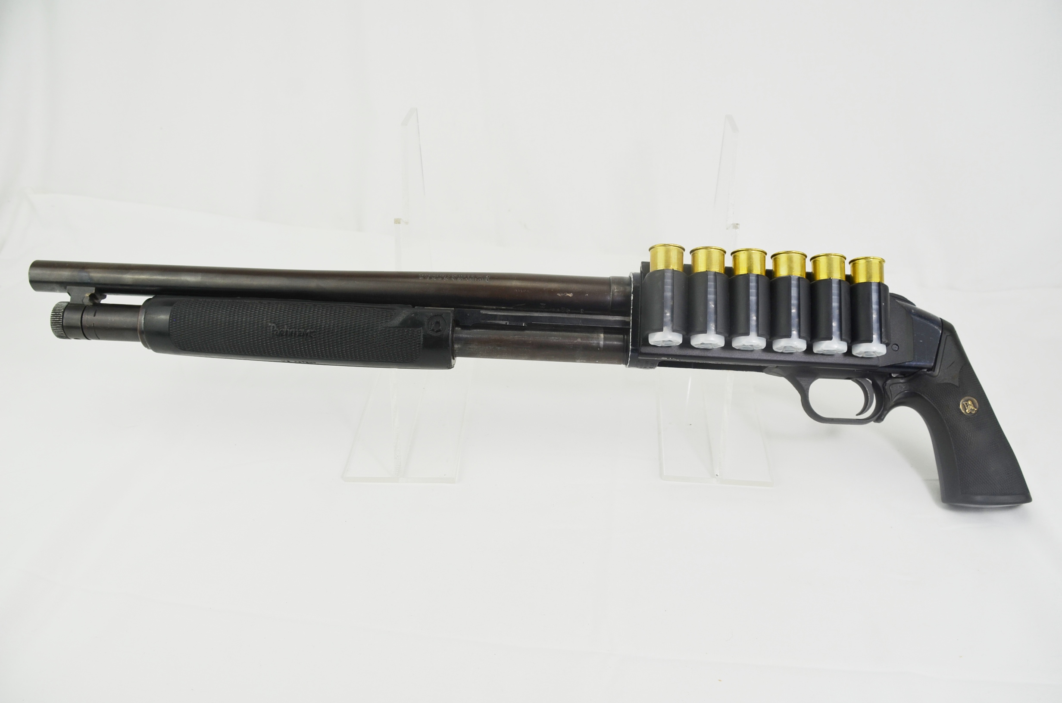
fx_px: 795
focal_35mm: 27
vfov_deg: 47.7
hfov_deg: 67.5
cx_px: 531
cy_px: 352
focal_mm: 18
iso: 200
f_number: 6.3
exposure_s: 1/160
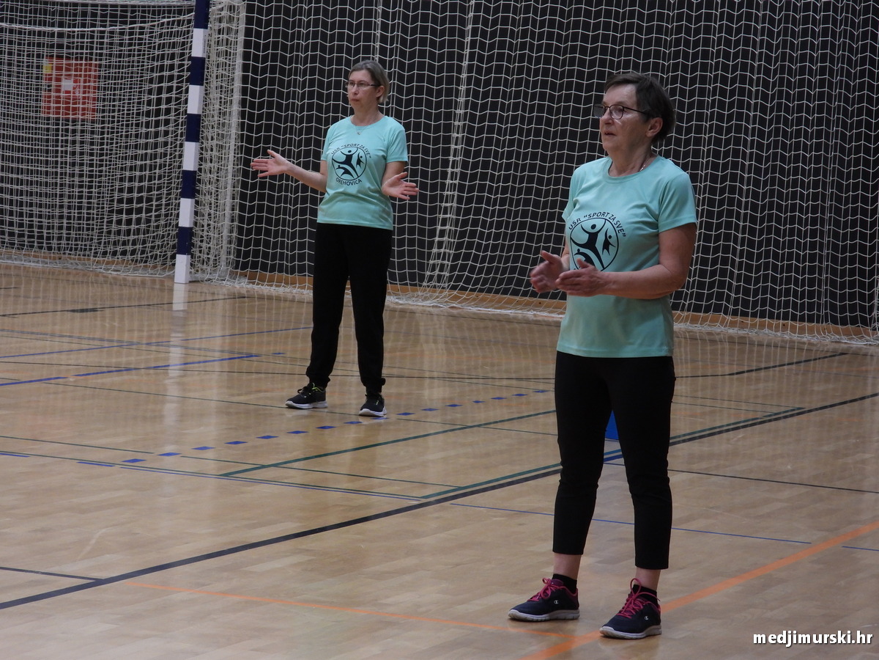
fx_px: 3682
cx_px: 440
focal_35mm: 145
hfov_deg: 13.6
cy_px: 330
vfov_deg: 10.2
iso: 320
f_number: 4
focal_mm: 26.1
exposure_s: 1/60
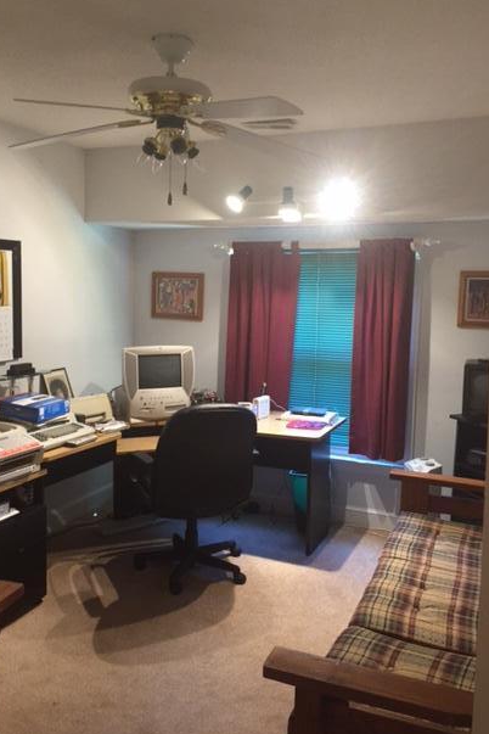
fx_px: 652
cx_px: 219
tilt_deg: -4.7
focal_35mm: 32
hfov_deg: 41.1
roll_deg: -1.2
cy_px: 362
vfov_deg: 58.7
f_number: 2.2
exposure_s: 1/30
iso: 200
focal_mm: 4.15
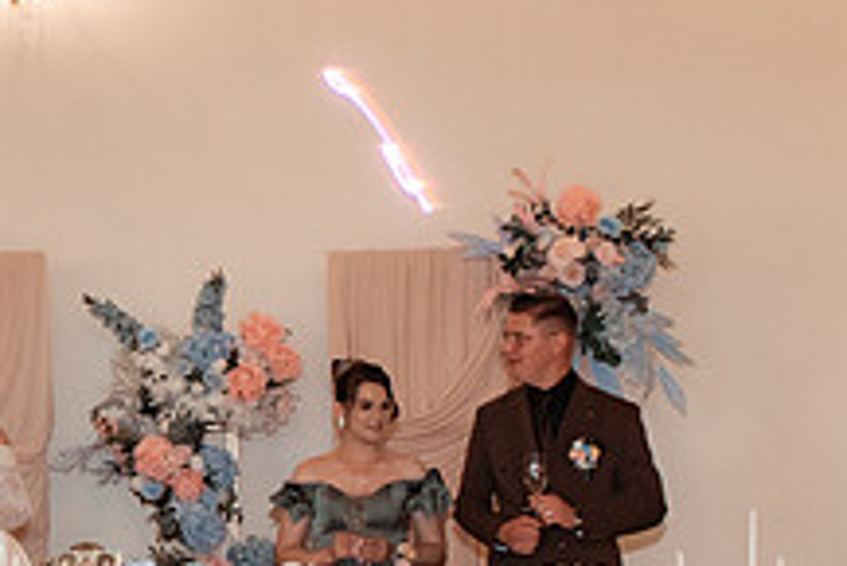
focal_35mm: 100
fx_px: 2354
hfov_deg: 19.2
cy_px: 460
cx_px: -183
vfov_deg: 13.6
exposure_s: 1/250
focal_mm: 35
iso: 1250
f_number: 4.5
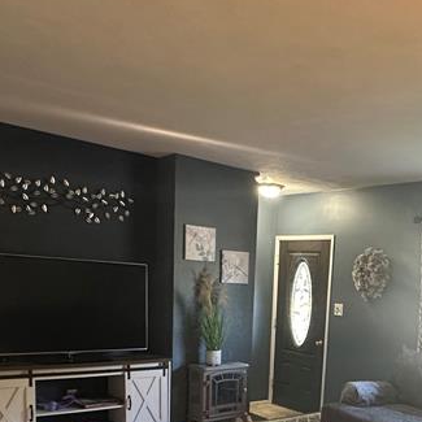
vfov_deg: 39.7
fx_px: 538
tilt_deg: -9.5
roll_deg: -4.0
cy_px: 379
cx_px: 331
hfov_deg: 41.2
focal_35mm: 39
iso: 500
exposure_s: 1/60
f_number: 2.2
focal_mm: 2.22
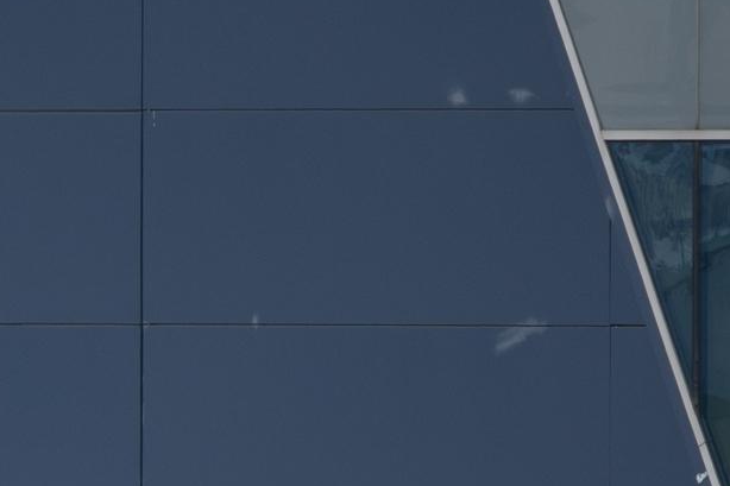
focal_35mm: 1832
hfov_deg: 1.1
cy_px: 700
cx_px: -33
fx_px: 37137
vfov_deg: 0.8
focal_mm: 250
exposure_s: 1/800
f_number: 6.3
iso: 100
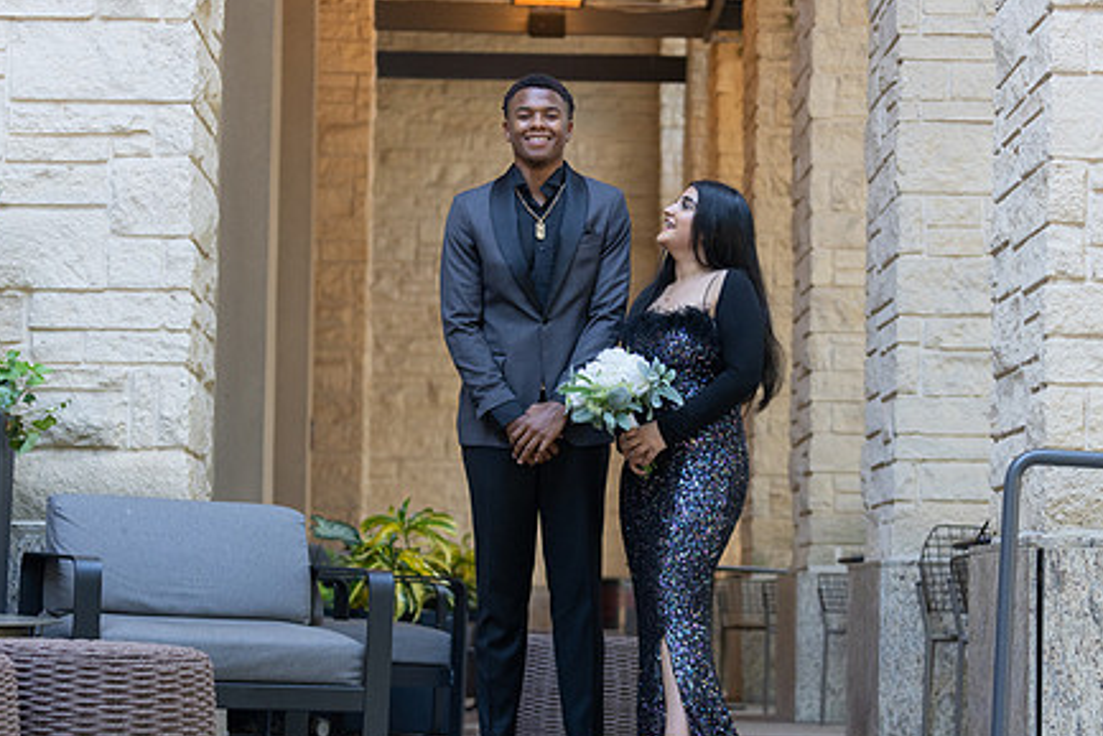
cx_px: 601
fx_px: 2973
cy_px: 406
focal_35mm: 97
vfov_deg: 14.1
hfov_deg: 21.0
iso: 1250
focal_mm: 70
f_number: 2.8
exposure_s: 1/320
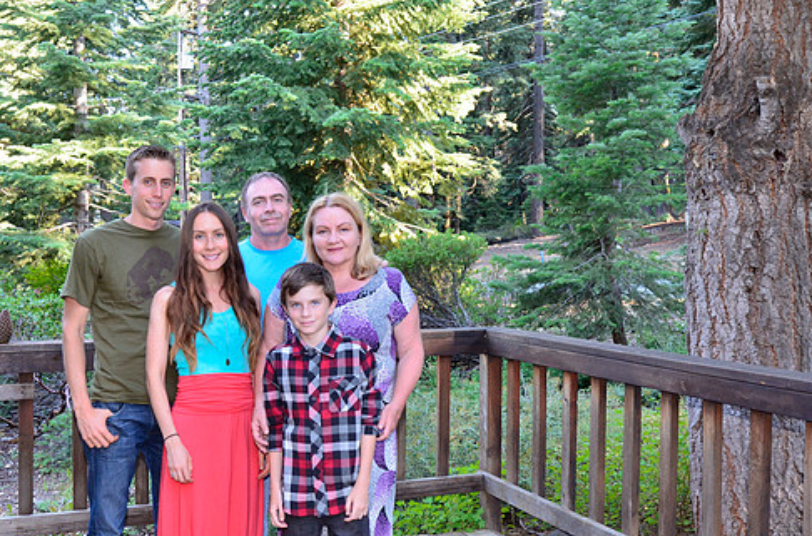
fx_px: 967
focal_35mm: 43
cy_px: 272
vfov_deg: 31.0
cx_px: 361
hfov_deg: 45.5
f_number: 6.3
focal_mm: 24
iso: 800
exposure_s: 1/60
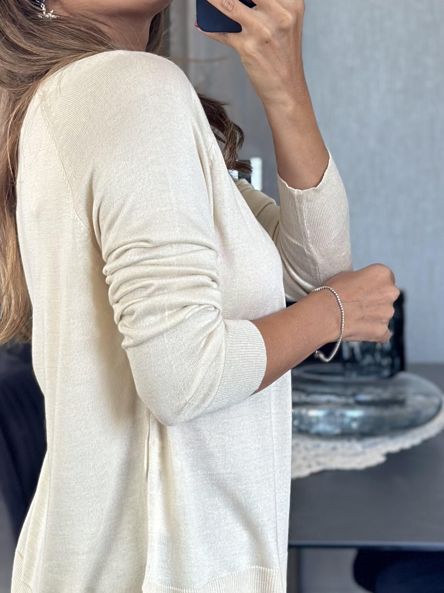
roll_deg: +0.2
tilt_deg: -19.0
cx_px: 139
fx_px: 1796
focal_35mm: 105
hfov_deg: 14.1
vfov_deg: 18.7
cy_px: 286
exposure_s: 1/118
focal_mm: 6.86
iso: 125
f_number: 1.78
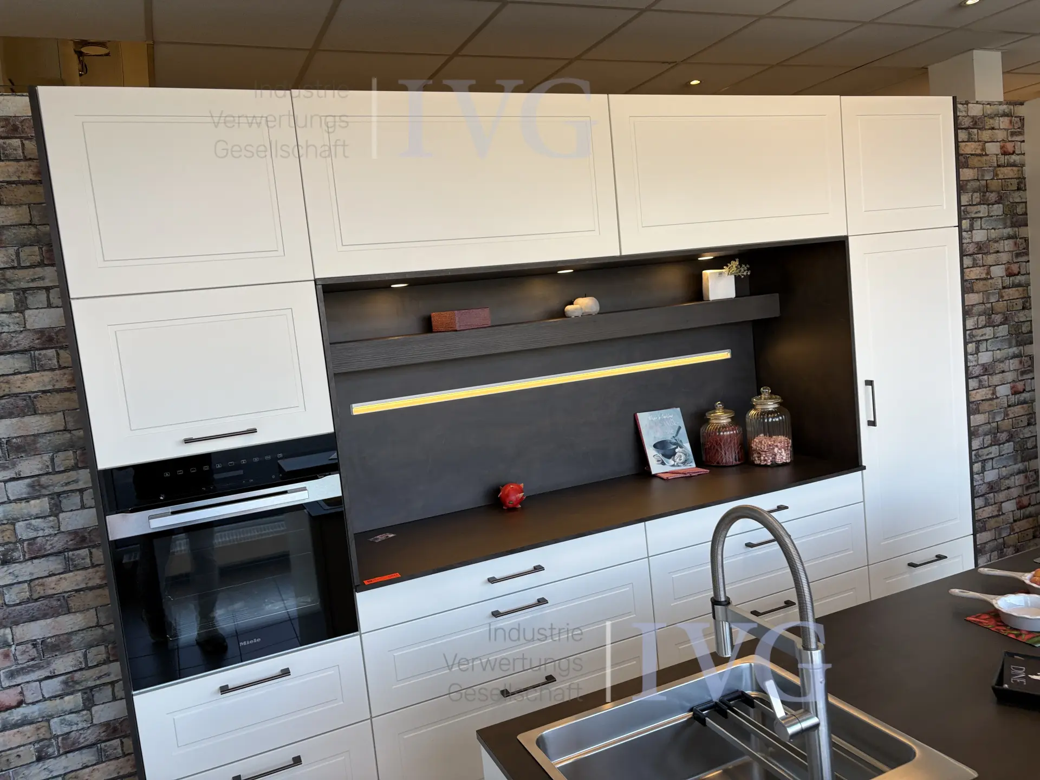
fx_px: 781
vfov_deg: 53.1
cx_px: 520
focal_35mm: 26
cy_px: 390
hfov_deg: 67.3
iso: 50
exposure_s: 1/238
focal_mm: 5.96
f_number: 1.6
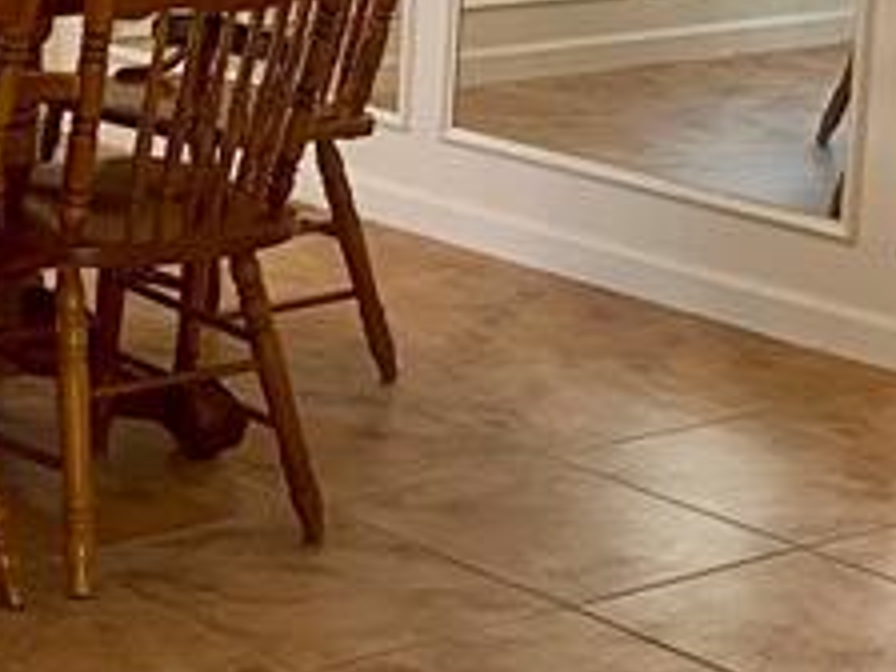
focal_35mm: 119
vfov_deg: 12.3
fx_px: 3080
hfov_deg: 16.2
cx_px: -28
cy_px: 12
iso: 160
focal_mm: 4.25
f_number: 1.8
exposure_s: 1/60
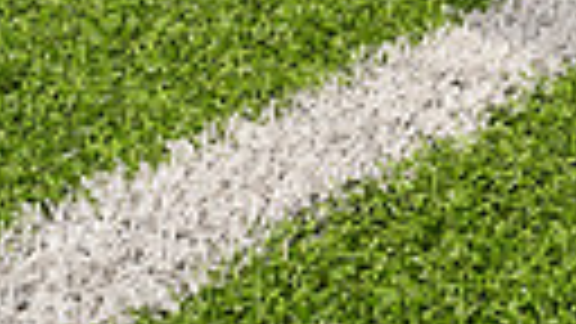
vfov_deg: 6.0
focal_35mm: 191
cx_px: 554
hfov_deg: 11.2
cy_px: -518
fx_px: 2917
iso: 100
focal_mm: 52
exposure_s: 1/1250
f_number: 4.5
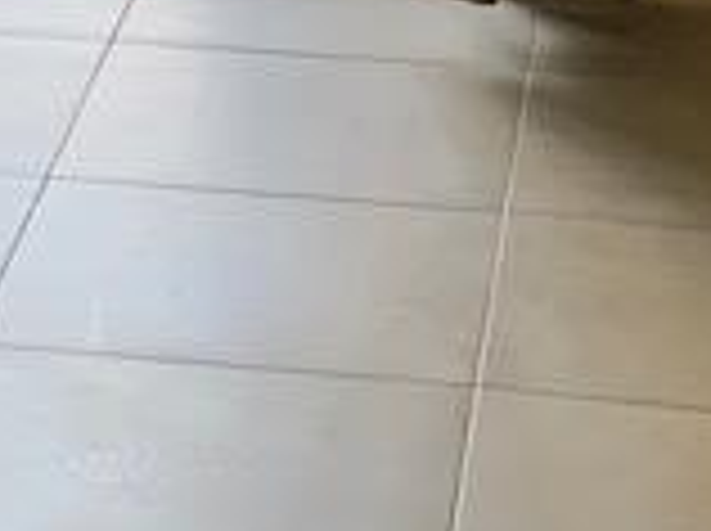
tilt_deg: -15.5
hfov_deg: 9.2
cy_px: -63
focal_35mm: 211
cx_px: -238
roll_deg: -1.4
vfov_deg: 7.0
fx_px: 4327
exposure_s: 1/120
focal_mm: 6
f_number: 2.4
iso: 125
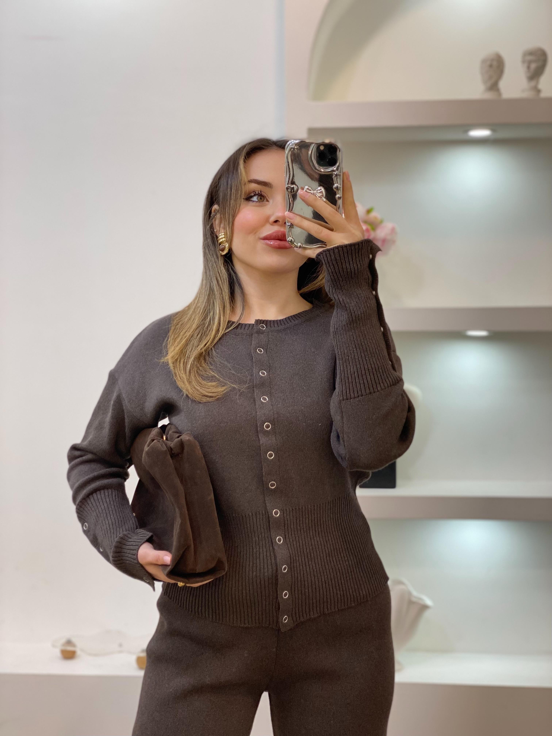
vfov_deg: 36.8
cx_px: 276
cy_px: 368
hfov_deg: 28.0
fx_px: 1106
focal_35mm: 52
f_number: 2
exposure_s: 1/100
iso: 80
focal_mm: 6
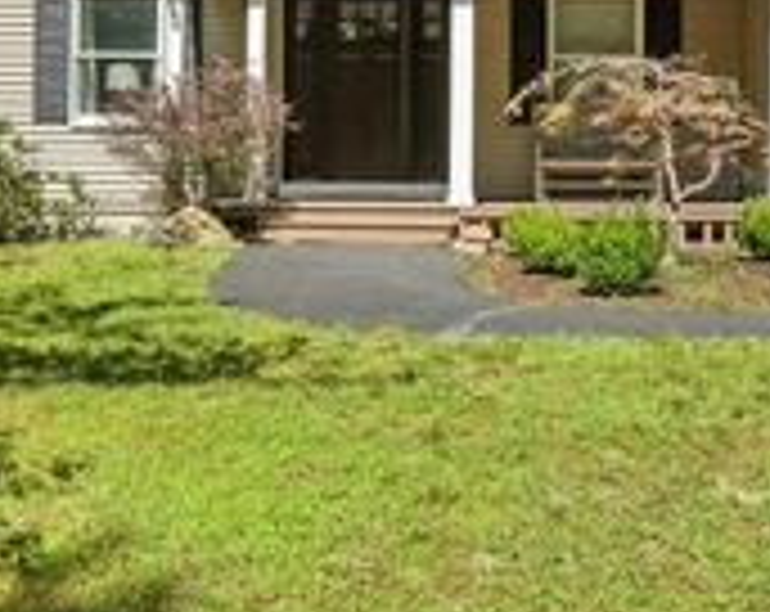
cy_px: 119
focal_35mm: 55
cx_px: 392
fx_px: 1251
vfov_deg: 27.0
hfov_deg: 34.2
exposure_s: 1/250
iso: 160
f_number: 9
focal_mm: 20
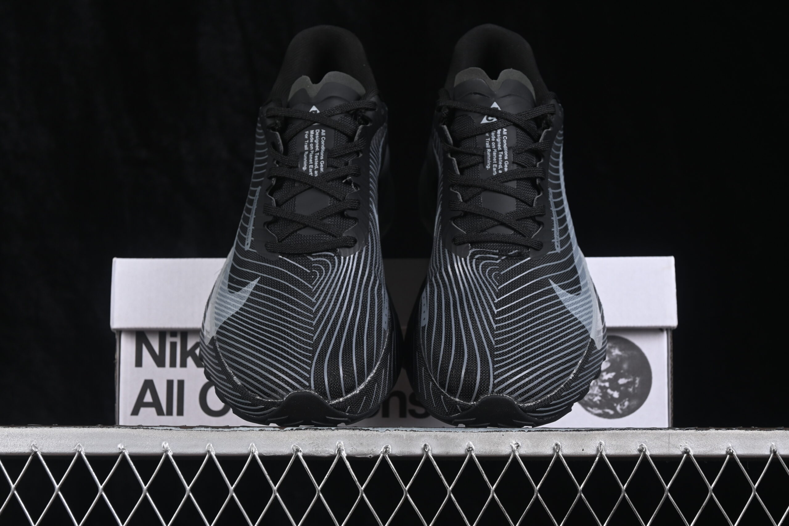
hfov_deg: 27.0
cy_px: 263
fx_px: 1644
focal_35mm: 75
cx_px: 394
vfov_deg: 18.2
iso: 160
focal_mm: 50
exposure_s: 1/60
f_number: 6.3
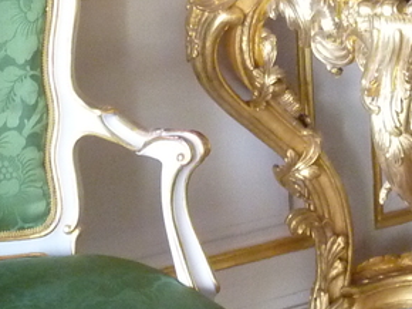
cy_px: -158
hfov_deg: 11.1
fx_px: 2069
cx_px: 531
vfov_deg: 8.3
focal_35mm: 174
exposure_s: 1/20
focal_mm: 6.9
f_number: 3.7
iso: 400
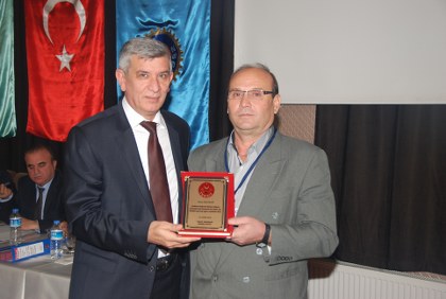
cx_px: 223
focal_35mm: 48
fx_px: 596
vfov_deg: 28.2
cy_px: 150
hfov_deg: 41.0
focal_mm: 32
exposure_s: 1/60
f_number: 4.2
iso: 200
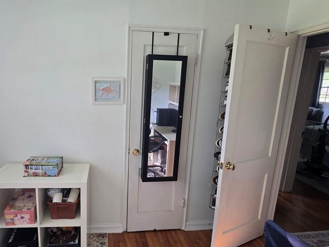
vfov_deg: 65.9
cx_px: 121
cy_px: 125
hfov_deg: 80.0
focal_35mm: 20
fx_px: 190
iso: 125
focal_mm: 2.2
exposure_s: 1/60
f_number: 2.2
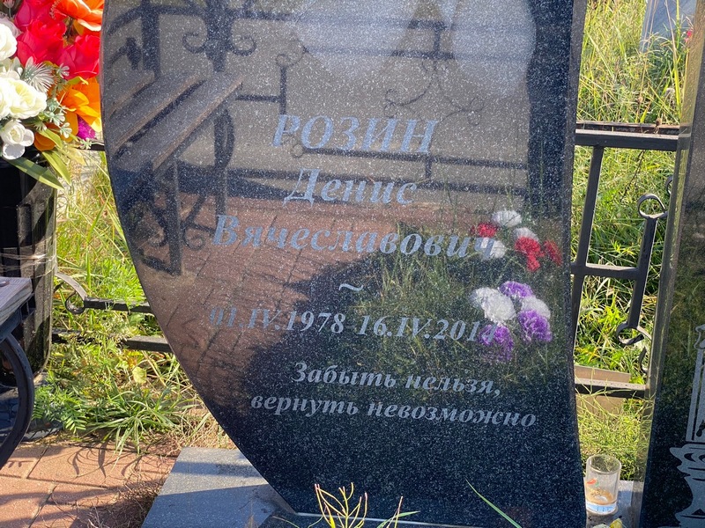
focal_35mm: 52
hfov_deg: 36.8
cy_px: 264
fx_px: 1059
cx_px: 352
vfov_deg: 28.0
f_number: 2
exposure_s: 1/223
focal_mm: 6
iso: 20
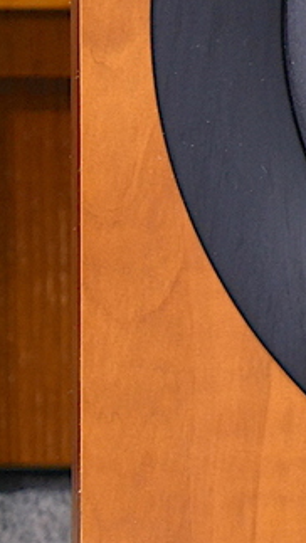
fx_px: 13988
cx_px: 725
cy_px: 69
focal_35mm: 971
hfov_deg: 1.3
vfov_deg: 2.2
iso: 100
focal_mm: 53.8
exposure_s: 2.5
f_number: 6.3
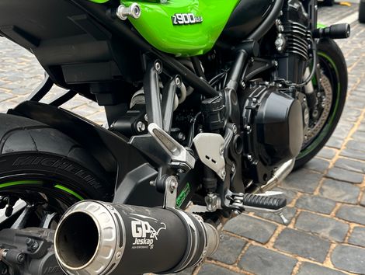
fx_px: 253
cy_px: 138
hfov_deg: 71.5
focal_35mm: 24
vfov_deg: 56.9
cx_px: 182
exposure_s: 1/608
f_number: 1.78
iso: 80
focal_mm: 6.86
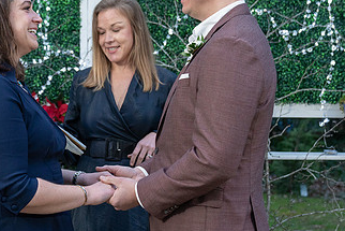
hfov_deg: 25.4
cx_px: 92
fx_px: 757
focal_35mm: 79
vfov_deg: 17.3
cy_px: 102
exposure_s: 1/100
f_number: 3.5
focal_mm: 40
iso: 2000
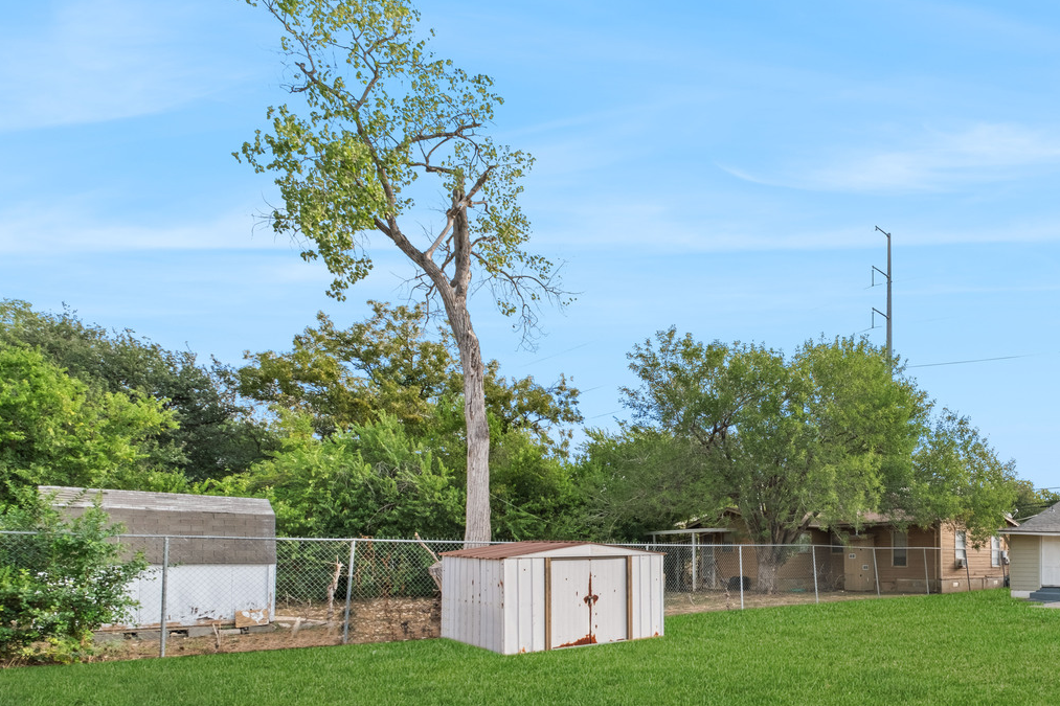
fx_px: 707
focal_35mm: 24
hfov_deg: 67.1
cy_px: 546
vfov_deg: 50.5
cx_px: 842
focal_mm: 10
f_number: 10
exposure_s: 1/45
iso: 400
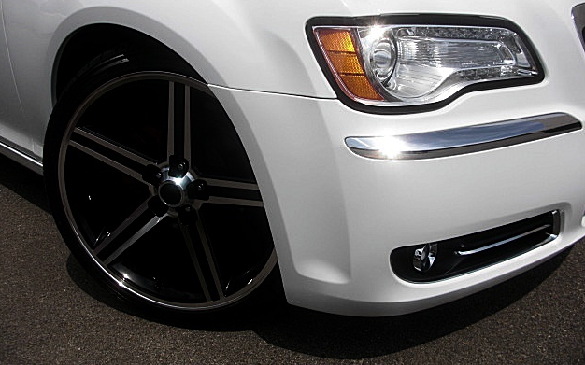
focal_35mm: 39
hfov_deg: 50.4
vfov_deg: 32.7
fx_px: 622
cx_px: 294
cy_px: 158
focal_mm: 6.3
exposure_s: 1/250
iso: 50
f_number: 7.9
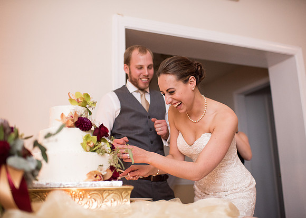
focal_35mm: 37
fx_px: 318
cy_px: 109
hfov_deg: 51.3
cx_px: 158
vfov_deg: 37.9
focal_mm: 35
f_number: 2
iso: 1000
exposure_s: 1/200
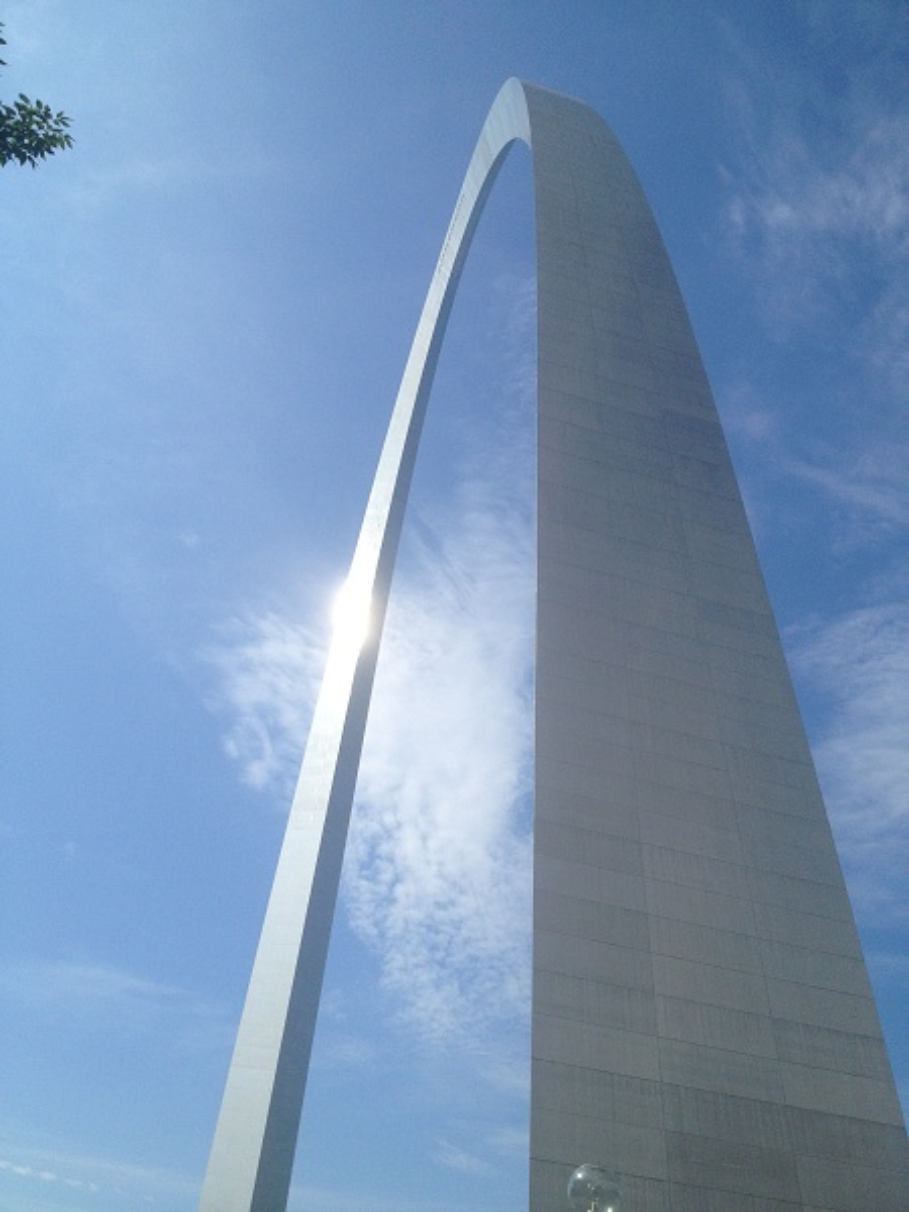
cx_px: 454
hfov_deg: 40.7
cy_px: 606
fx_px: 1225
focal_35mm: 35
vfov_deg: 52.6
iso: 50
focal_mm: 4.28
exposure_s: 1/3247
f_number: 2.4
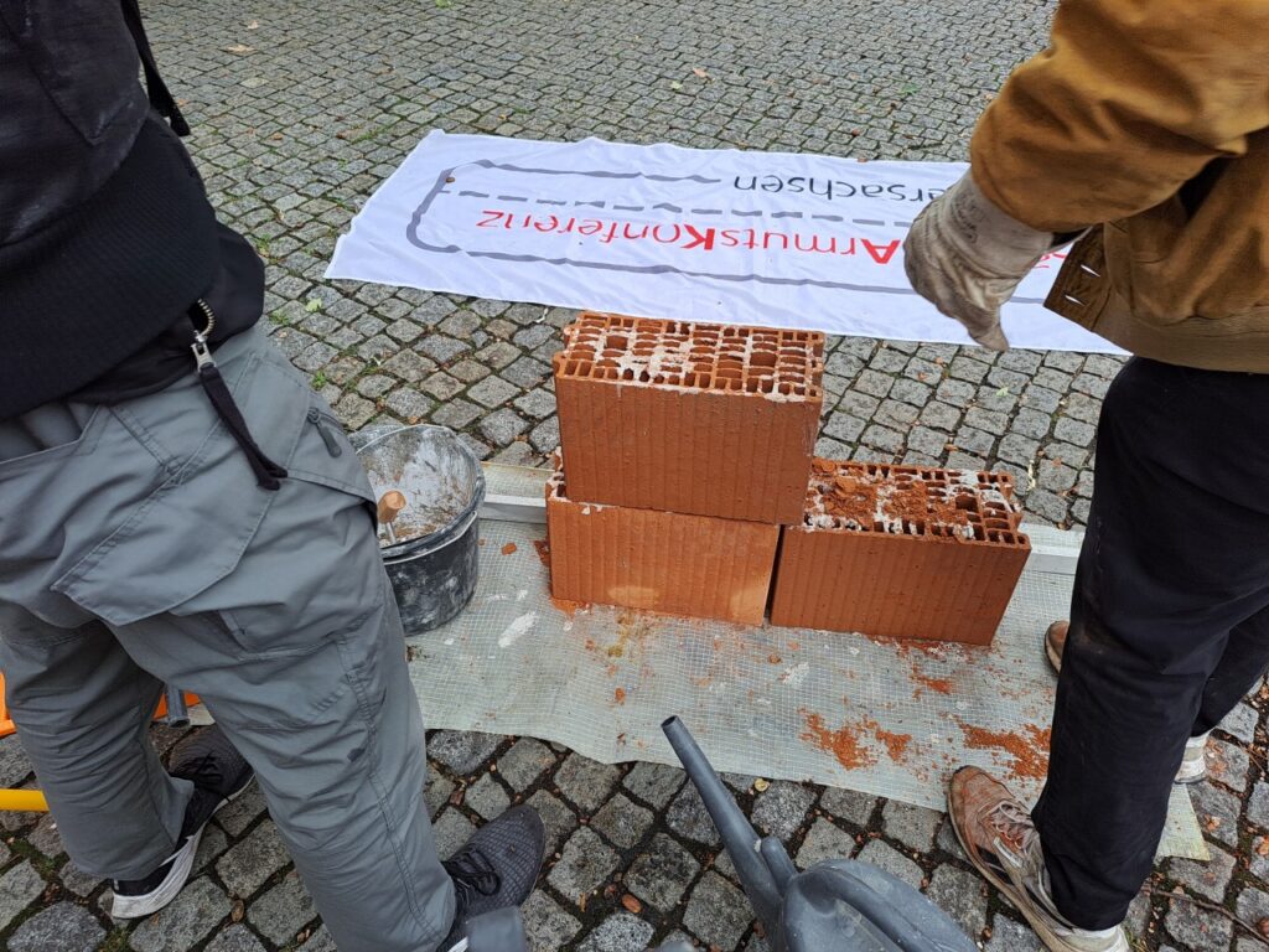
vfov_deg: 56.8
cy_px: 476
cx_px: 634
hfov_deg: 71.6
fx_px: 880
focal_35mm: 24
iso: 50
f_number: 1.8
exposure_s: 1/156
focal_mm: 5.23
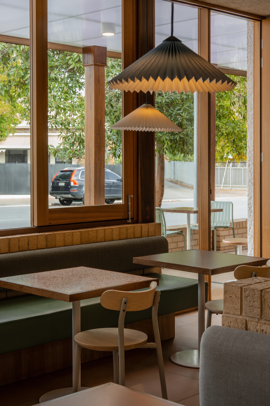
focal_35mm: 55
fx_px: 619
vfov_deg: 36.2
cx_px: 135
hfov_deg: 24.6
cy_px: 203
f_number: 13
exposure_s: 1/30
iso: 800
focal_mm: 55
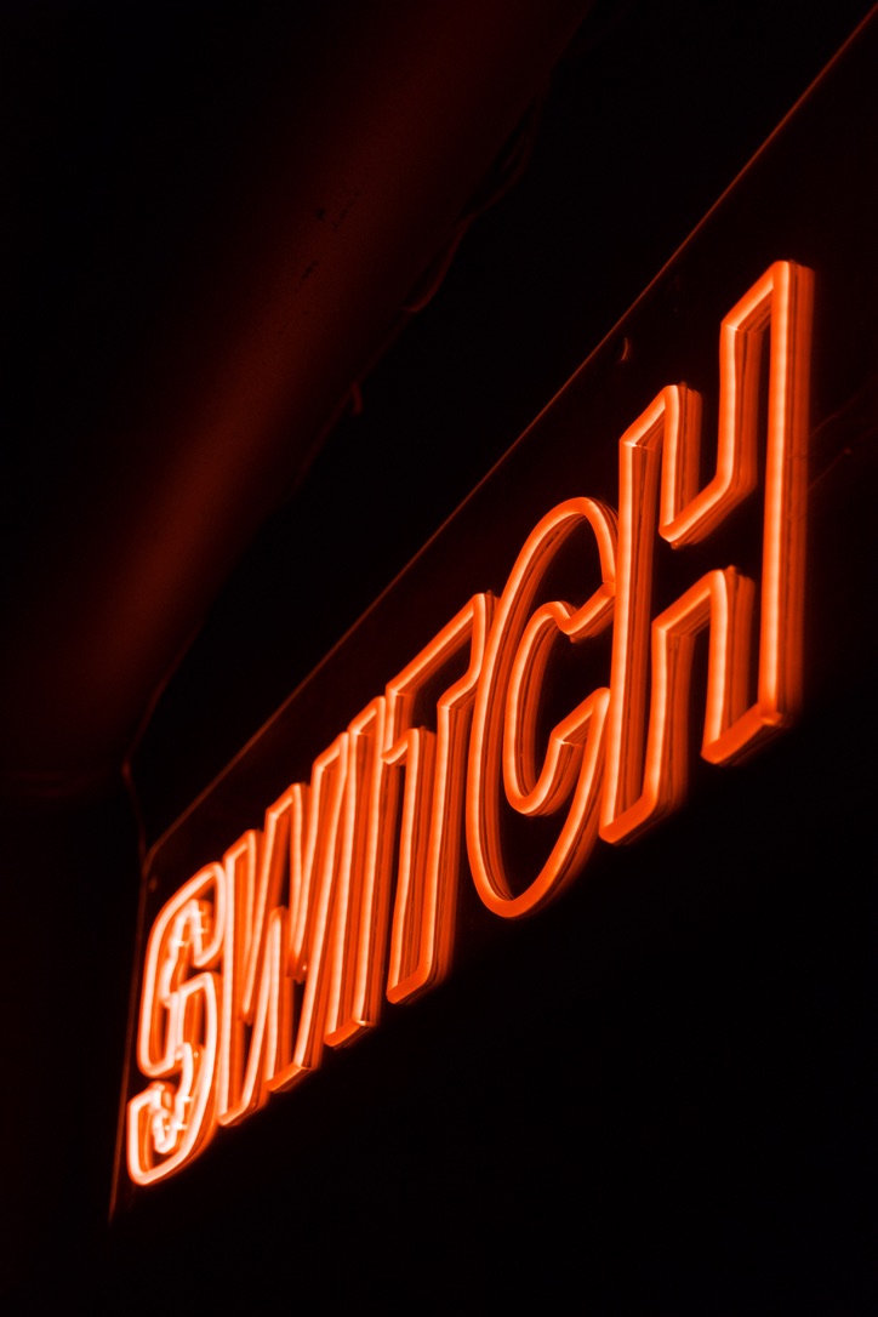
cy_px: 658
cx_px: 439
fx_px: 2744
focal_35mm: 75
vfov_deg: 27.0
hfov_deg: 18.2
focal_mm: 50
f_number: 5.6
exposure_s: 1/1000
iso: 1000
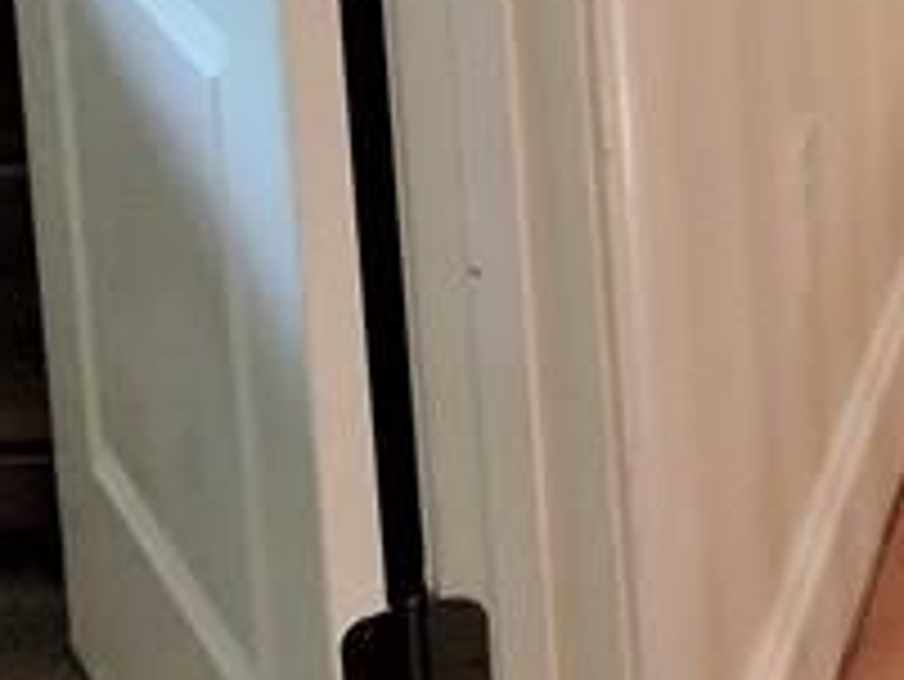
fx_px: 3188
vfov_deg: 10.7
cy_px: -860
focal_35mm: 122
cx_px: 1489
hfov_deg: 14.6
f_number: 3.3
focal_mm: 4.3
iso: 400
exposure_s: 1/15
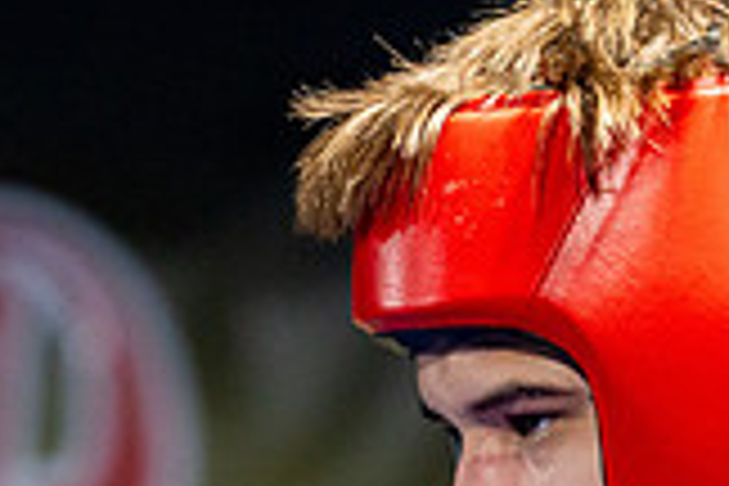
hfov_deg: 3.8
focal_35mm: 537
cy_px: 776
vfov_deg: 2.6
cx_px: 284
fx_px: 10873
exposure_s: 1/1000
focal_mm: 150
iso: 4000
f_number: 2
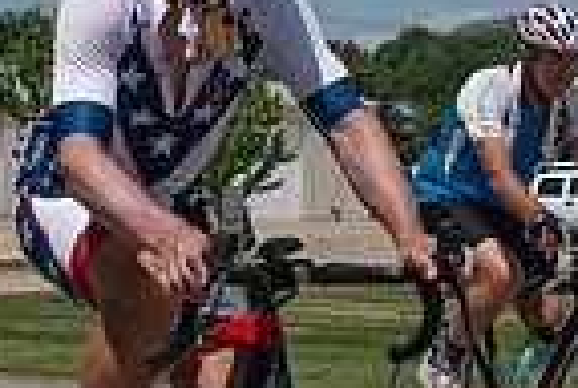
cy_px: 240
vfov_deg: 8.5
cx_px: -146
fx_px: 2606
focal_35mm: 162
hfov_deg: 12.3
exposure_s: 1/1600
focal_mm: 40
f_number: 5.6
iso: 200
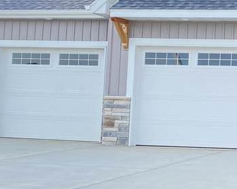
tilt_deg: +4.4
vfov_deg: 16.5
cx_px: 321
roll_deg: -2.5
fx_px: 652
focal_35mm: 93
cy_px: 72
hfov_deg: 18.9
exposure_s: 1/549
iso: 32
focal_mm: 4.25
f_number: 1.8
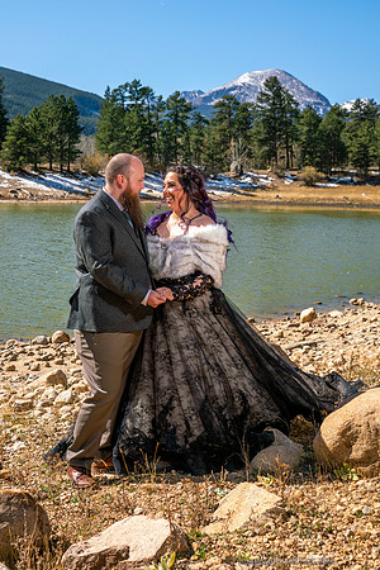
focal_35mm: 35
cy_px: 285
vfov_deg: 54.4
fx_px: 554
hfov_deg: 37.9
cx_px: 190
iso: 100
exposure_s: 1/1000
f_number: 5
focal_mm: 35
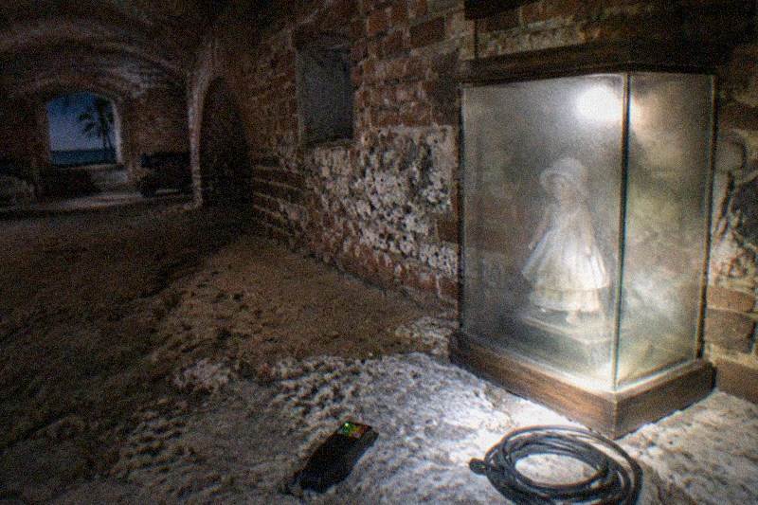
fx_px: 737
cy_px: 252
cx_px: 379
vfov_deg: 37.8
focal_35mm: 35
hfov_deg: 54.4
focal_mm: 35
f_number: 6.3
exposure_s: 1/30
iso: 4000
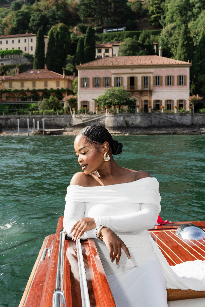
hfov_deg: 34.2
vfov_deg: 49.6
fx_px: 333
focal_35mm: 39
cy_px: 154
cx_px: 102
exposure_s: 1/250
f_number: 8
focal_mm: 39
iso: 100
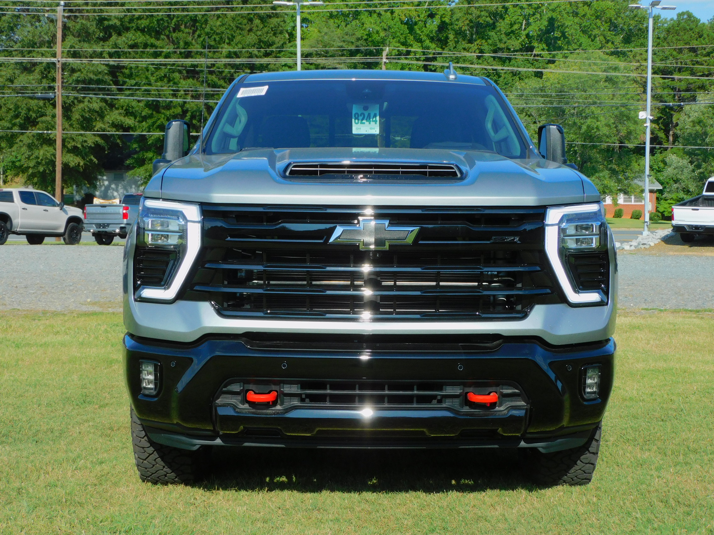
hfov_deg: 32.2
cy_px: 268
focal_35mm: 60
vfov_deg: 24.4
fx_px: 1238
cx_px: 357
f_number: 4.2
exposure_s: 1/1000
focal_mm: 10.7
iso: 125
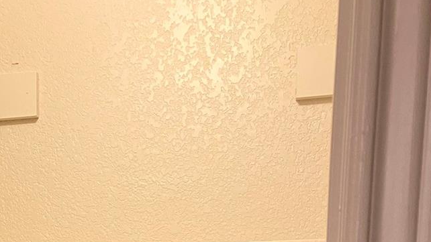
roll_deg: -0.8
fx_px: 834
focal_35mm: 73
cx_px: 64
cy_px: 476
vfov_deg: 14.1
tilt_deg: -5.6
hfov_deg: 28.1
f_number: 1.8
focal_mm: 3.99
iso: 100
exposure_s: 1/60
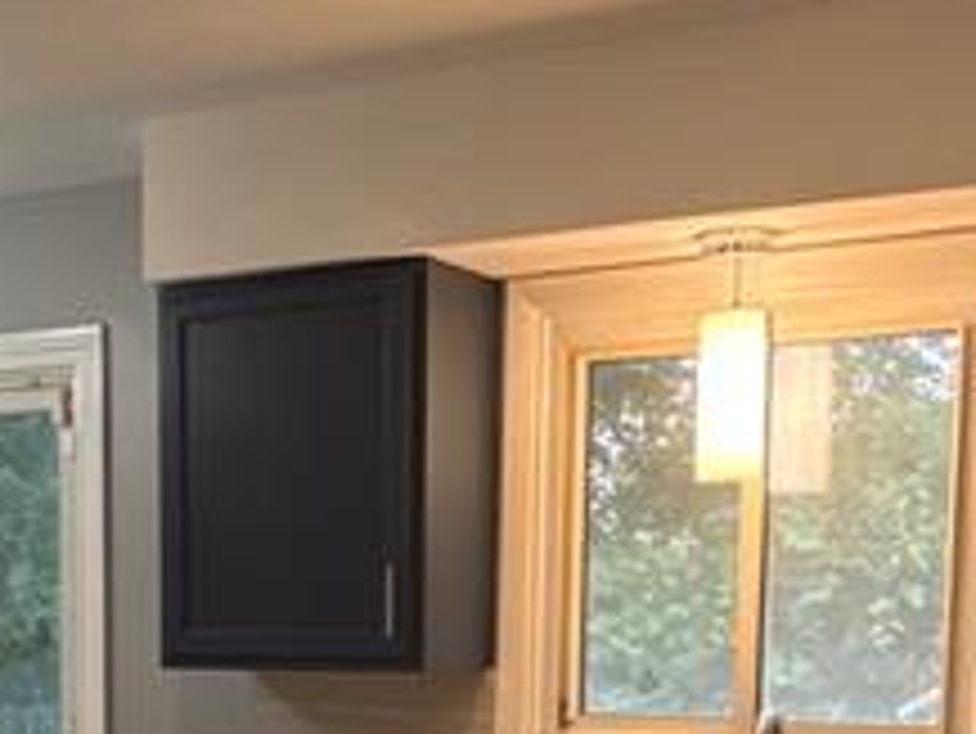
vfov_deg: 21.0
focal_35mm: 66
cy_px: 833
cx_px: 256
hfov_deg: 29.0
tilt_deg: -5.7
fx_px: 1862
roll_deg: -0.1
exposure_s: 1/120
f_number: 2.2
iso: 320
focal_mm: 2.22
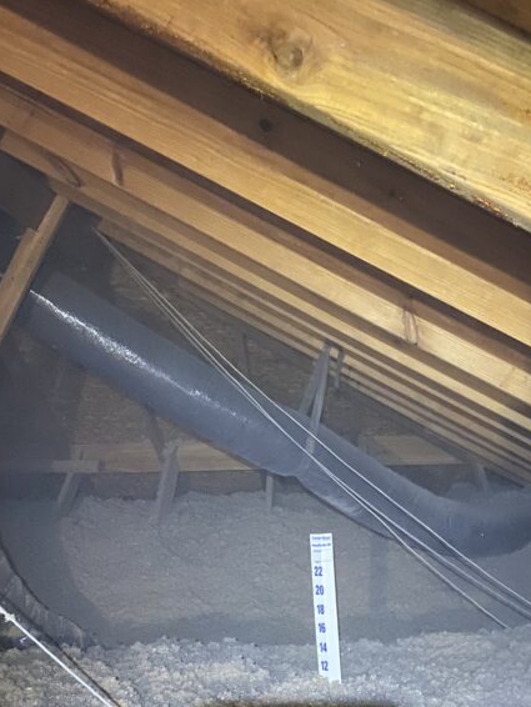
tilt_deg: -3.0
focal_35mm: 47
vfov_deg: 39.8
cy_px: 487
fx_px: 961
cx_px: 249
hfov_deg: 30.9
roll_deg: +2.5
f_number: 1.8
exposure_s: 1/8
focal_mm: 4.25
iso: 500
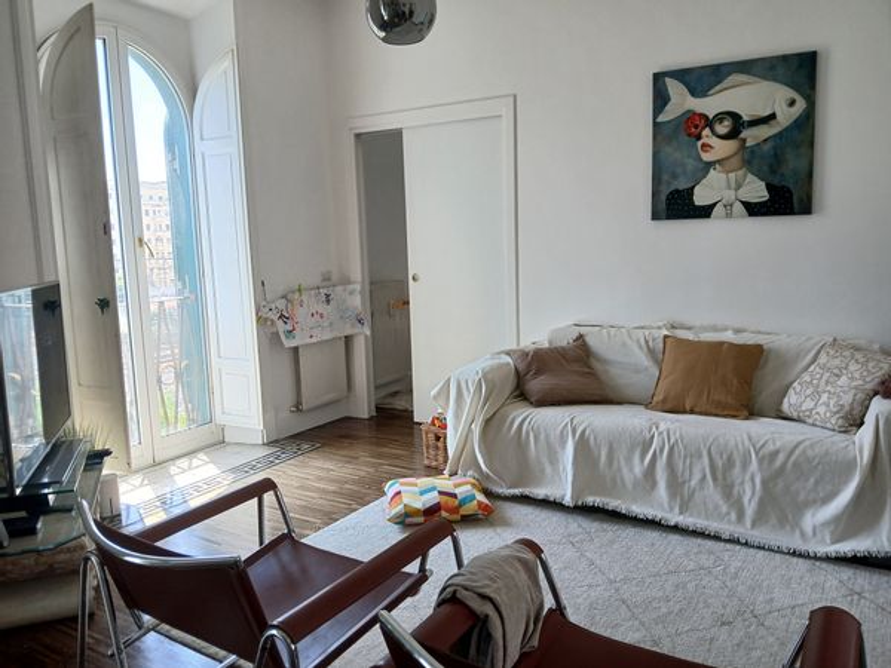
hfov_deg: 67.3
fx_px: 669
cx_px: 446
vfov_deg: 53.1
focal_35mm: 26
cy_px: 334
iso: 32
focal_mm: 3.98
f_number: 1.8
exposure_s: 1/50
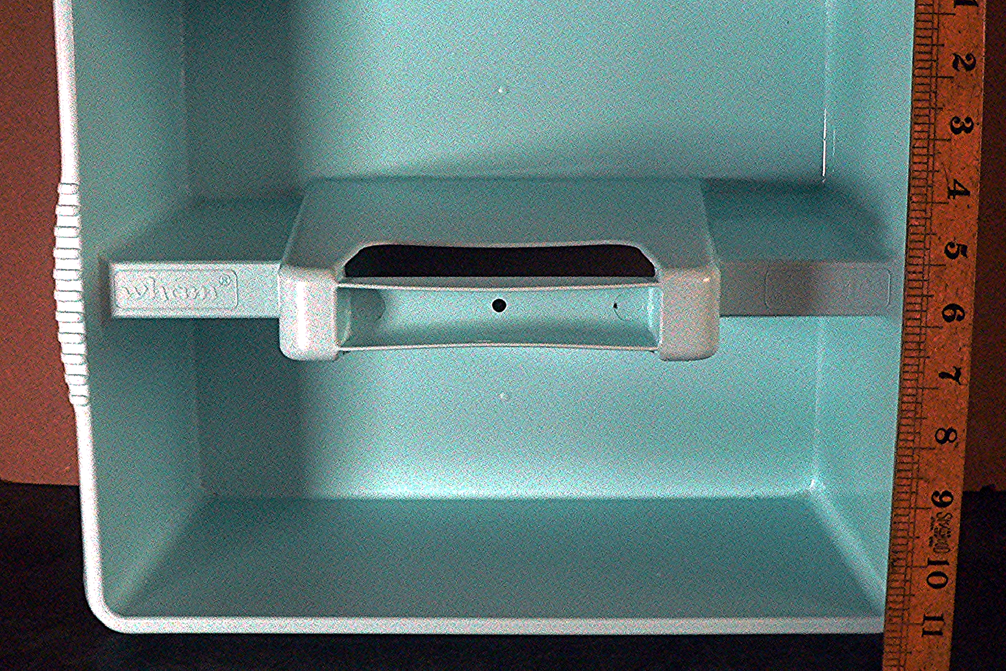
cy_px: 284
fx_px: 1341
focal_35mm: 48
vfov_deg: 28.0
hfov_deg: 41.1
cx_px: 528
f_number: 2.8
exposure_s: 1/20
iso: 400
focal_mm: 6
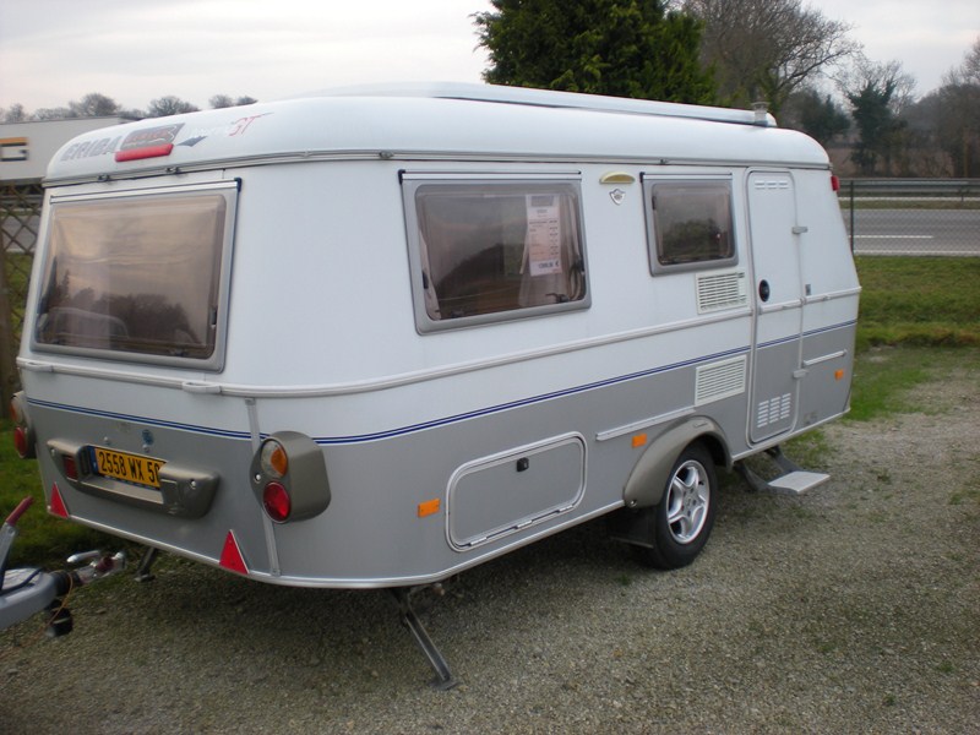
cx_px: 490
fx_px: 1076
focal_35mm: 38
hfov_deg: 49.0
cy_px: 368
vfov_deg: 37.7
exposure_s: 1/67.3
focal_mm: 6.3
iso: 64
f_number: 3.1
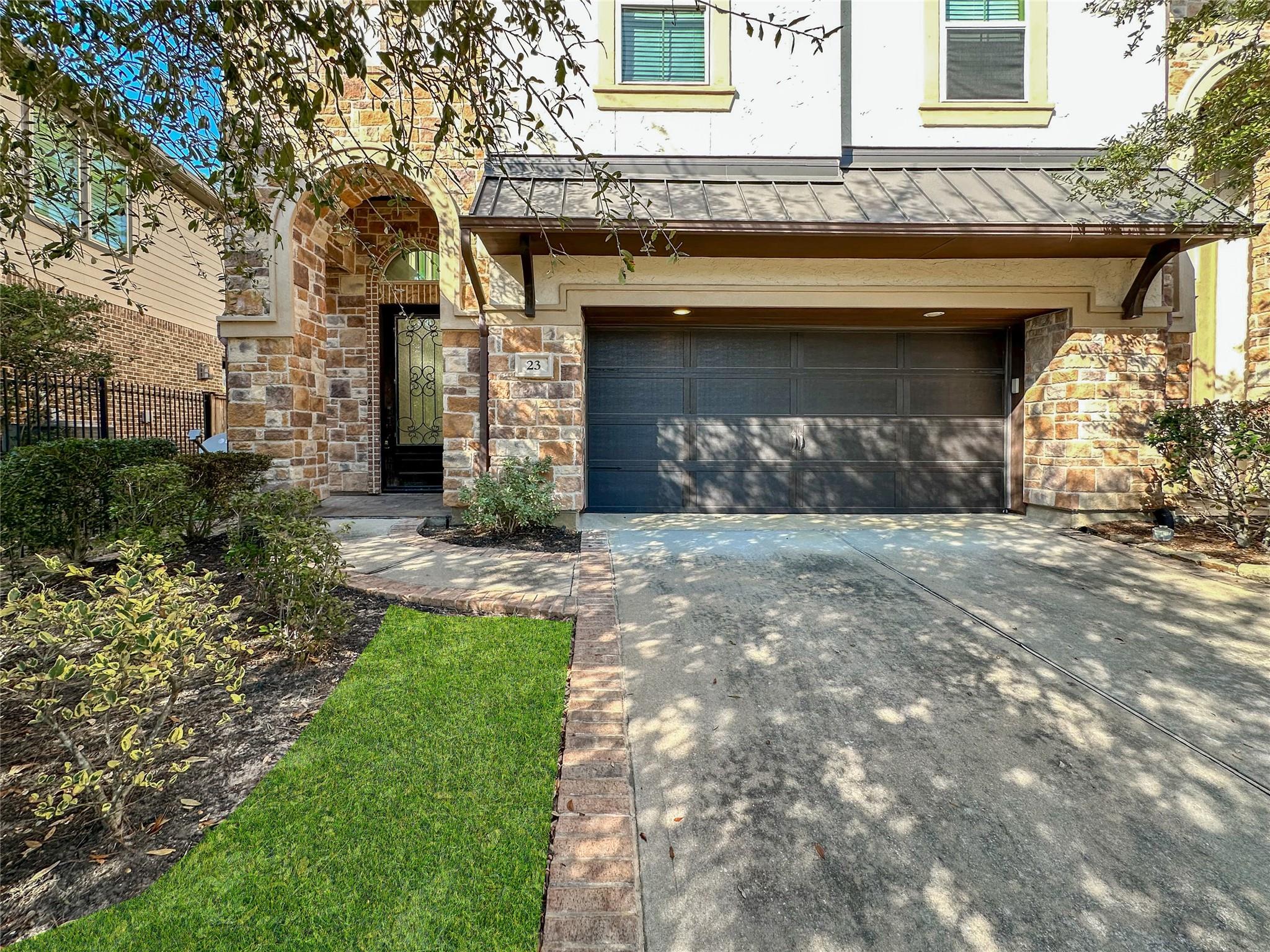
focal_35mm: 14
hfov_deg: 102.1
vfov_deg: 85.7
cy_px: 476
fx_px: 514
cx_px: 635
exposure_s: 1/180
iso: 40
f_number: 2.2
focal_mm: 2.22
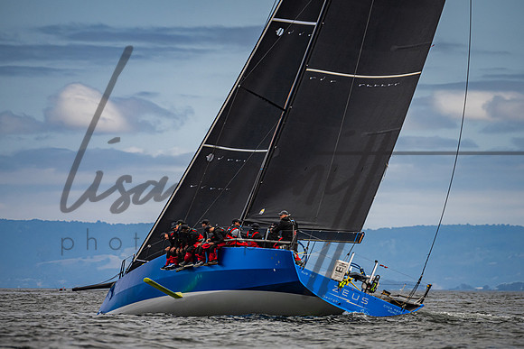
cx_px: 277
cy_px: 177
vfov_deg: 2.8
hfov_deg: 4.2
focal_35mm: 491
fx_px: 7143
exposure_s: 1/2500
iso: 500
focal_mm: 400
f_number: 8
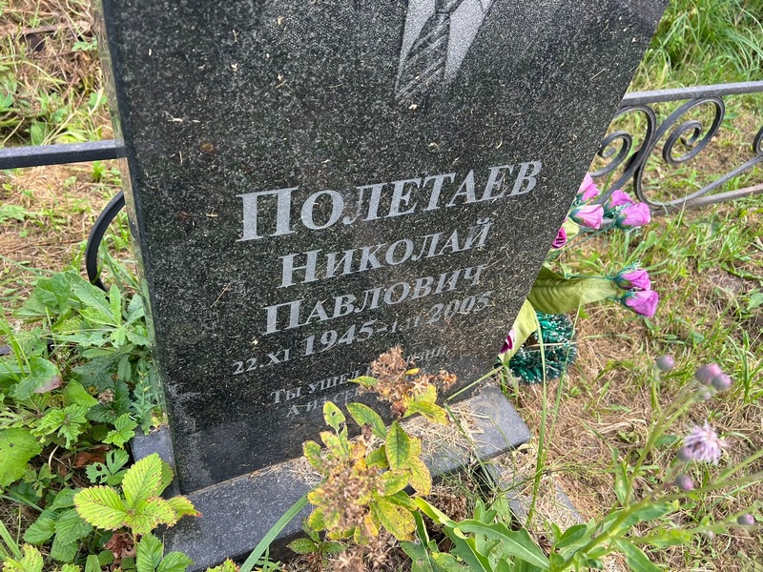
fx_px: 573
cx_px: 382
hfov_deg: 67.3
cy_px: 286
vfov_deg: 53.1
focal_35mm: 26
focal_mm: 5.7
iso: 50
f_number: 1.5
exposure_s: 1/377
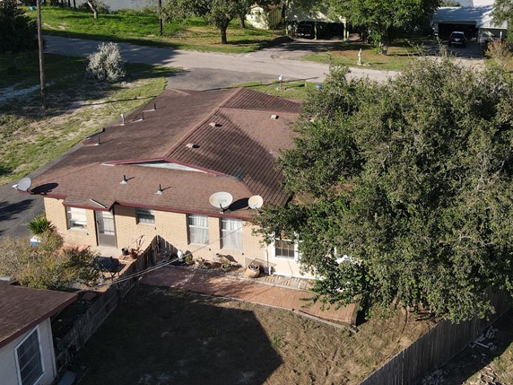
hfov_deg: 43.6
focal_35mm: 43
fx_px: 637
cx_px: 315
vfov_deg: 32.9
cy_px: 95
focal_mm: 4.5
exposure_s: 1/500
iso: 100
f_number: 2.8
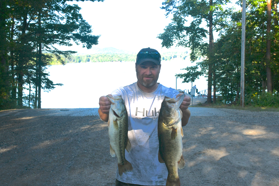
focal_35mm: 38
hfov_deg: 50.6
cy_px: 106
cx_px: 128
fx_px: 294
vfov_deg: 35.0
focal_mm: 21
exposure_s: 1/250
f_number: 8
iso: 200
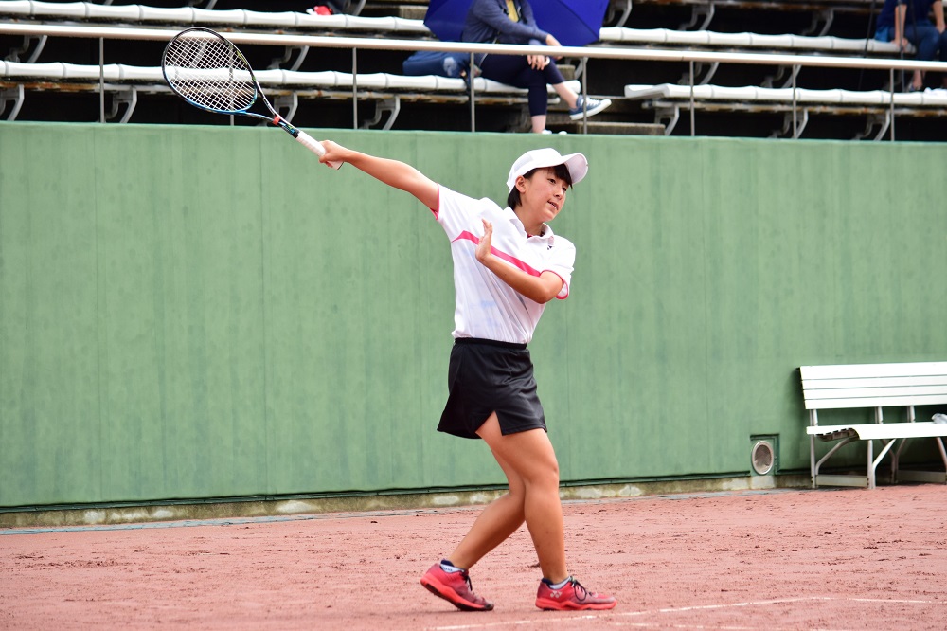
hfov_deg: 11.8
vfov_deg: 7.9
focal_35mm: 174
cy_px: 316
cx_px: 474
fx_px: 4575
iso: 400
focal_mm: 116
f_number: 4.8
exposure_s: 1/1250
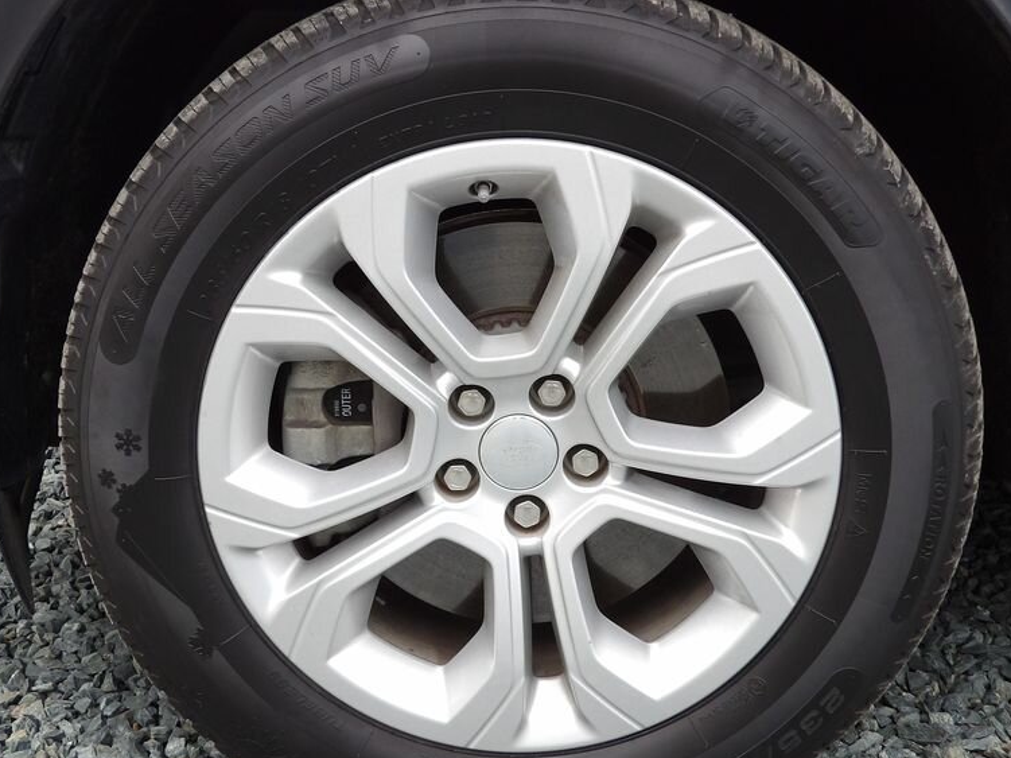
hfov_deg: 42.1
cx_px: 499
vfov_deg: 32.2
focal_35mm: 45
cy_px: 364
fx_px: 1314
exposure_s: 1/73
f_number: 3.6
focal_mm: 5.9
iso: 100
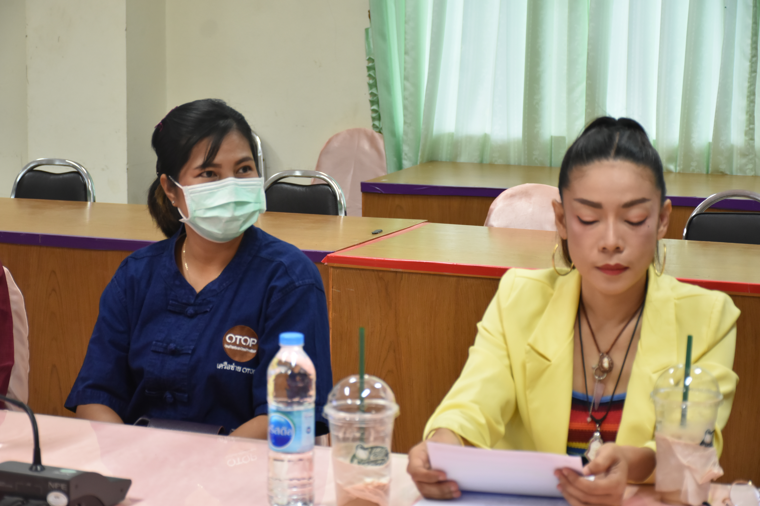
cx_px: 380
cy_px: 253
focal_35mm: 99
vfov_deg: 13.8
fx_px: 2090
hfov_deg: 20.6
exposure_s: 1/40
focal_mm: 66
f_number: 5
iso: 800
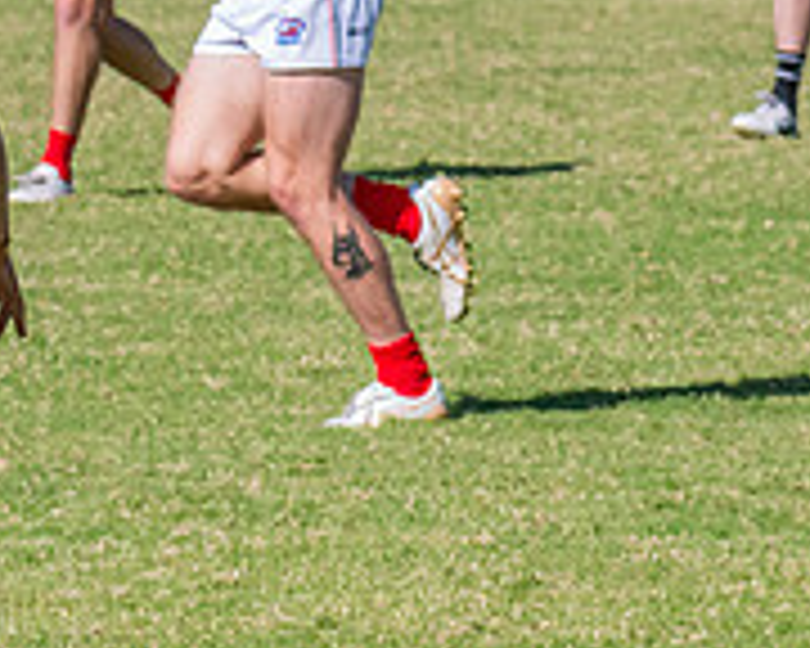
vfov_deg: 2.0
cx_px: -78
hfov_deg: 2.5
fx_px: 18915
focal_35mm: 789
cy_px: 251
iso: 1600
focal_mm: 240
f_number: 16
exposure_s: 1/1250
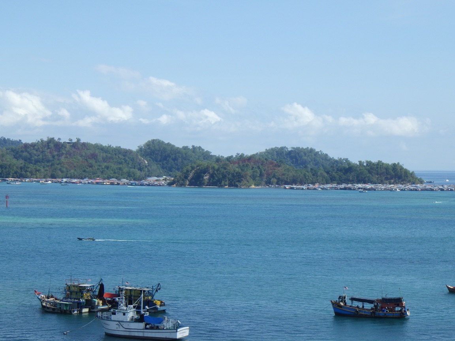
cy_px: 170
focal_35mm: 94
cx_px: 228
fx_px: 1236
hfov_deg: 20.9
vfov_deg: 15.7
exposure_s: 1/500
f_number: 6
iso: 125
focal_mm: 16.7
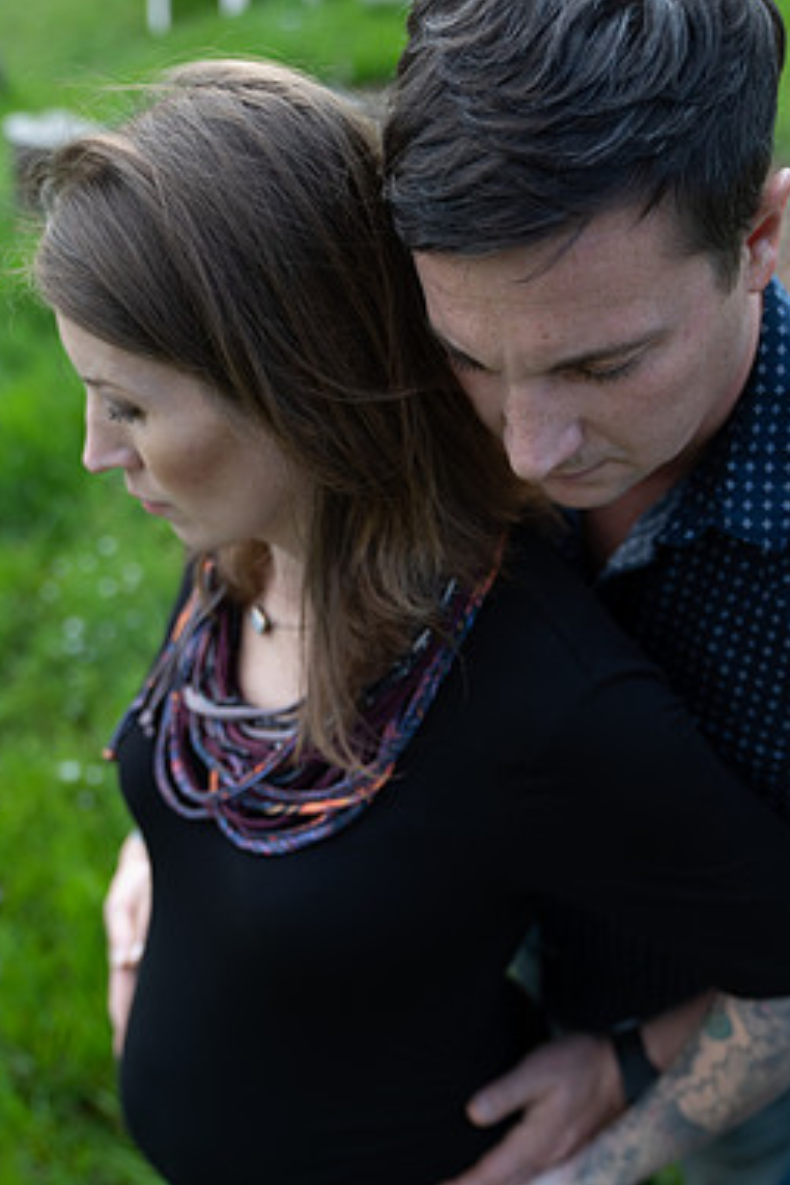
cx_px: 345
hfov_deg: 34.2
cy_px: 616
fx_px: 1284
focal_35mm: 39
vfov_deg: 49.5
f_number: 2.8
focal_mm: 33
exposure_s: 1/250
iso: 200
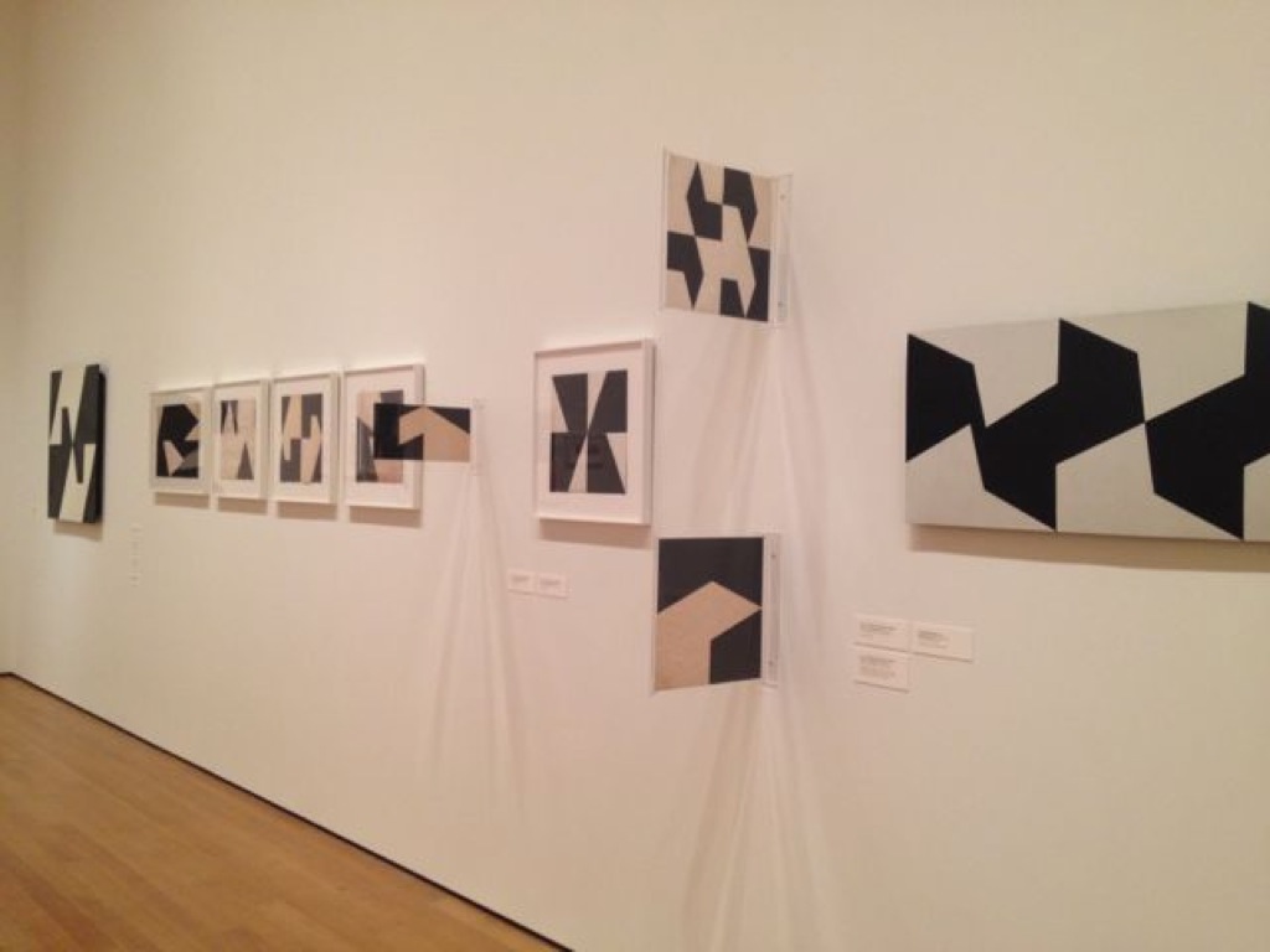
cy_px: 476
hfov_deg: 52.6
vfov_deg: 40.7
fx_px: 1284
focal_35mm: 35
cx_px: 635
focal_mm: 4.28
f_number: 2.4
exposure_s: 1/20
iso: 125
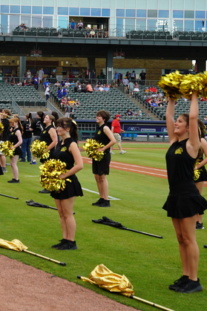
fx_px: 760
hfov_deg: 15.1
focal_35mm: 88
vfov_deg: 23.1
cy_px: 112
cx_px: -27
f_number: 5.6
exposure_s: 1/80
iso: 100
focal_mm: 36
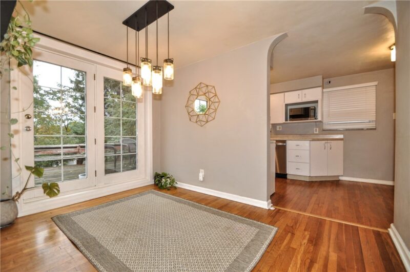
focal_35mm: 15
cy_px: 136
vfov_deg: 77.2
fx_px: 171
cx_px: 205
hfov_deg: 100.5
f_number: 4.5
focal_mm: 10
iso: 320
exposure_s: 1/60
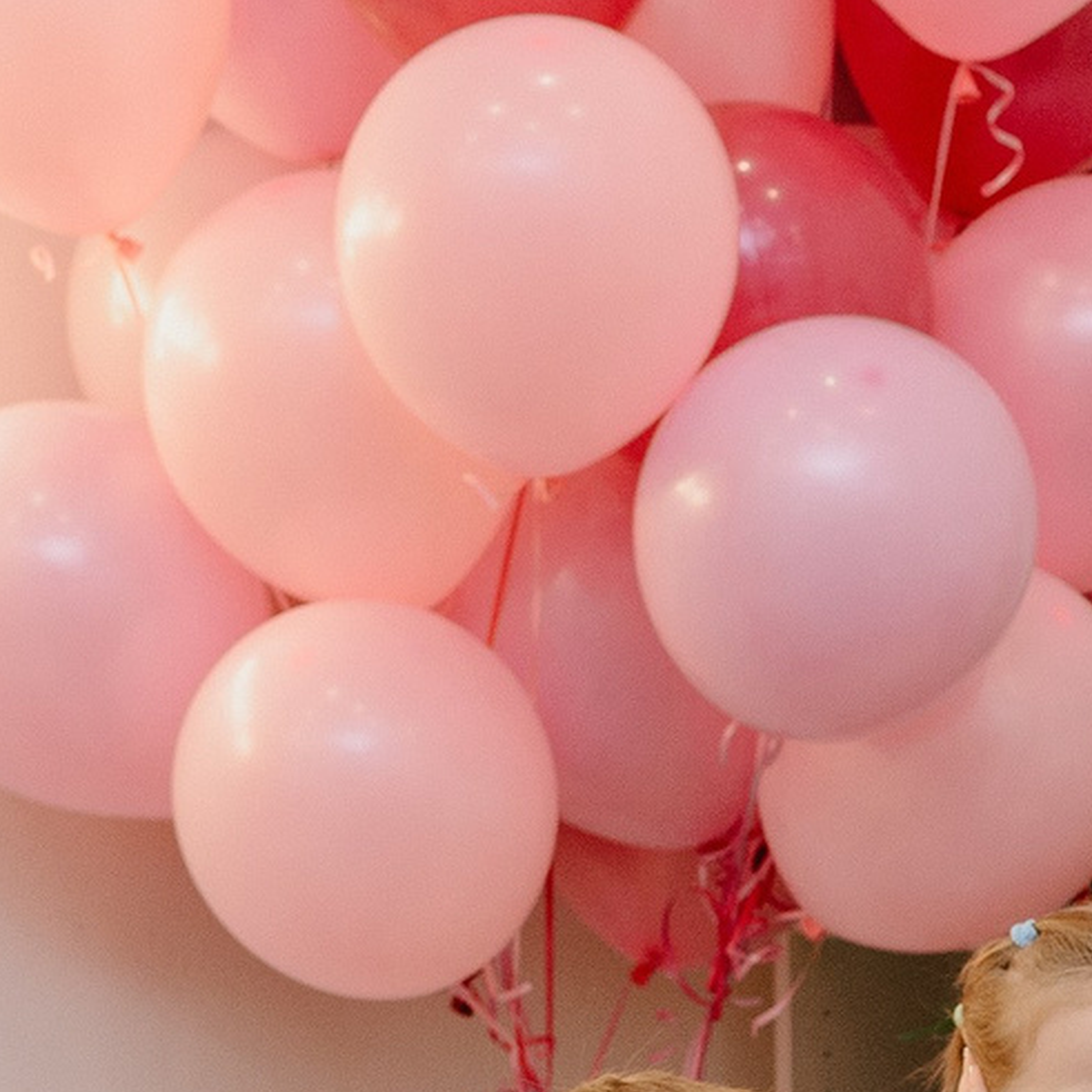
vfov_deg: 10.8
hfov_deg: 11.2
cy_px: 1720
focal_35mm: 155
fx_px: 5532
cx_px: 923
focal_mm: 35
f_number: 3.5
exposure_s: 1/160
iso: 400
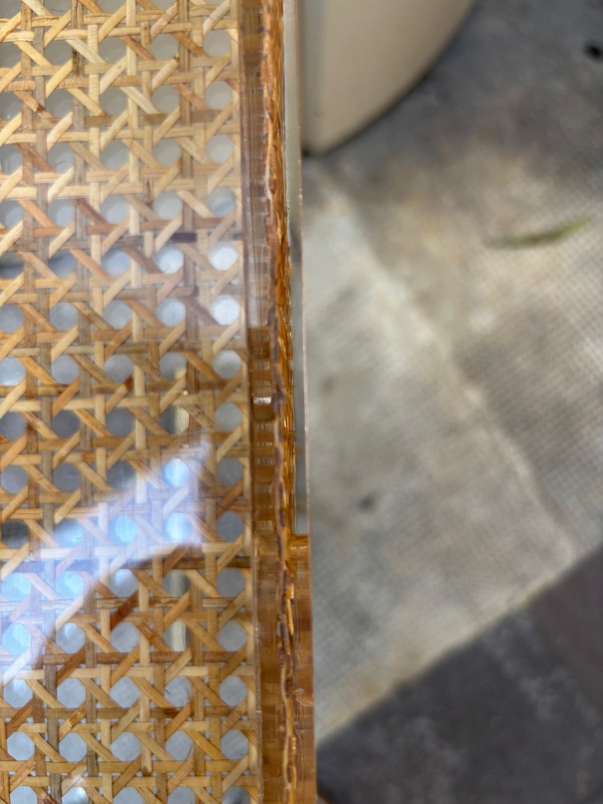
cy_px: 402
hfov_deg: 53.1
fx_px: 604
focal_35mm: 26
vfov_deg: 67.3
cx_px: 302
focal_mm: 5.96
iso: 80
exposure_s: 1/50
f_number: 1.6
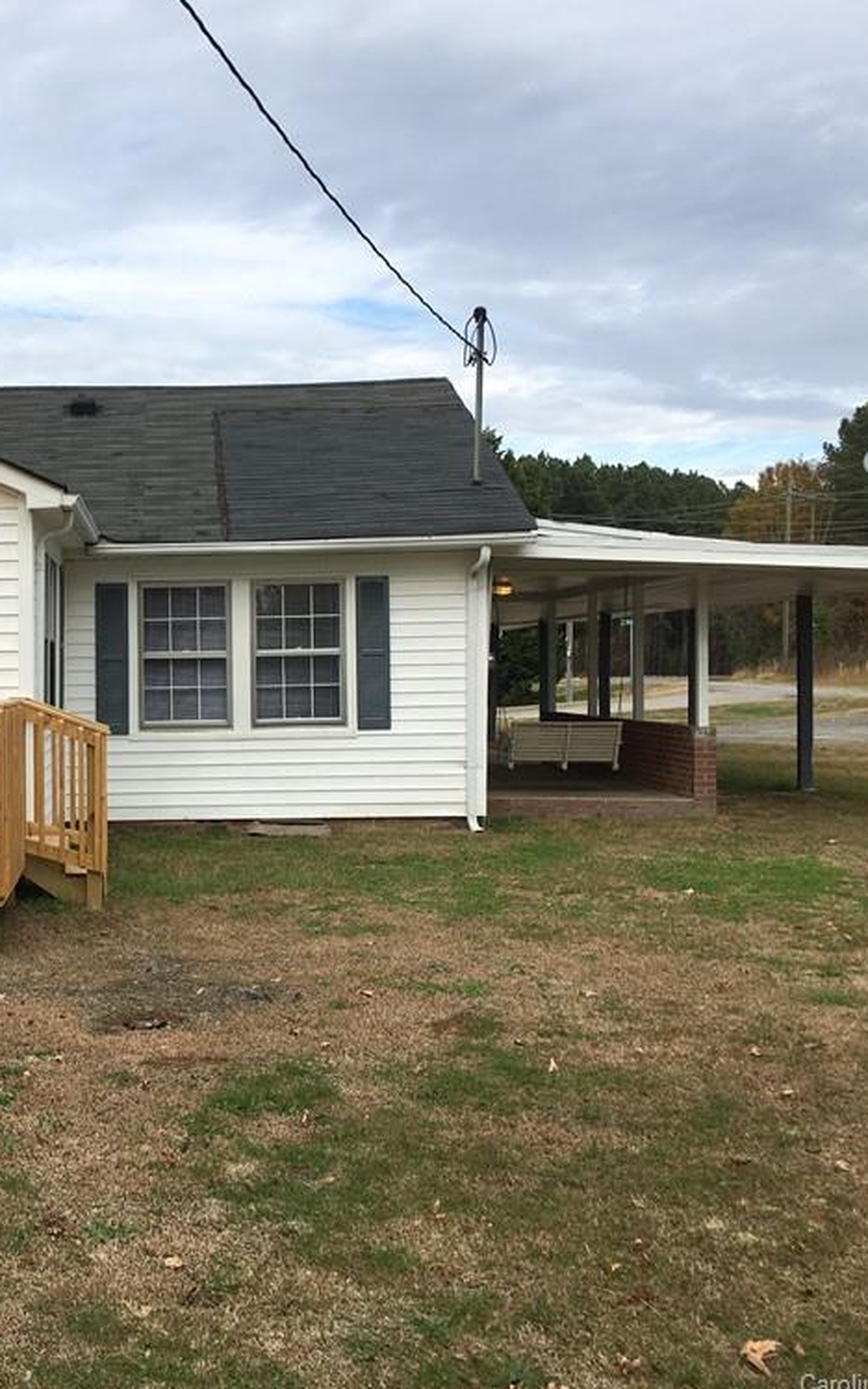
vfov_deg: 47.2
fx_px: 1590
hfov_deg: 29.1
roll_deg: +0.2
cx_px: 63
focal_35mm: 42
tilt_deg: +2.2
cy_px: 690
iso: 25
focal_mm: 4.15
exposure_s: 1/950
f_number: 2.2
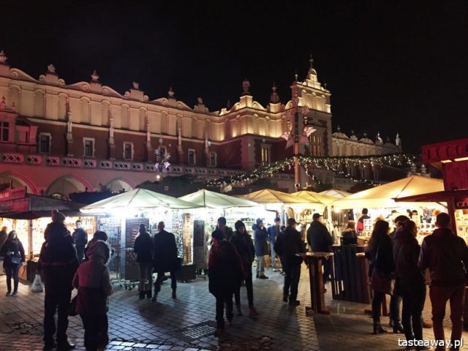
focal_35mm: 29
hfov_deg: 61.7
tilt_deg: +7.8
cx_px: 234
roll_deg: +1.6
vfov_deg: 48.2
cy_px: 176
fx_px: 392
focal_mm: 4.15
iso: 250
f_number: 2.2
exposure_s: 1/20
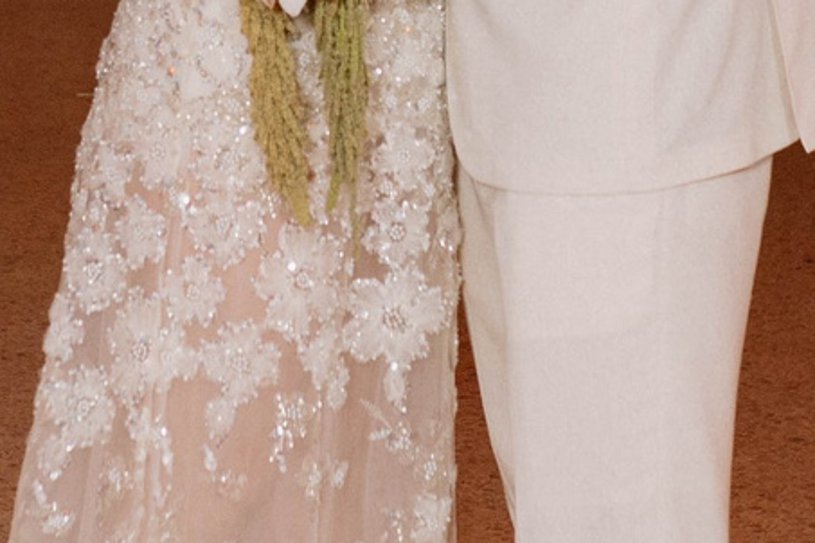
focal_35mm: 198
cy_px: -209
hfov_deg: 10.4
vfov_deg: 6.9
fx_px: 4482
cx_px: 241
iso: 400
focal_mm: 35
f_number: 2.8
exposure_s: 1/160
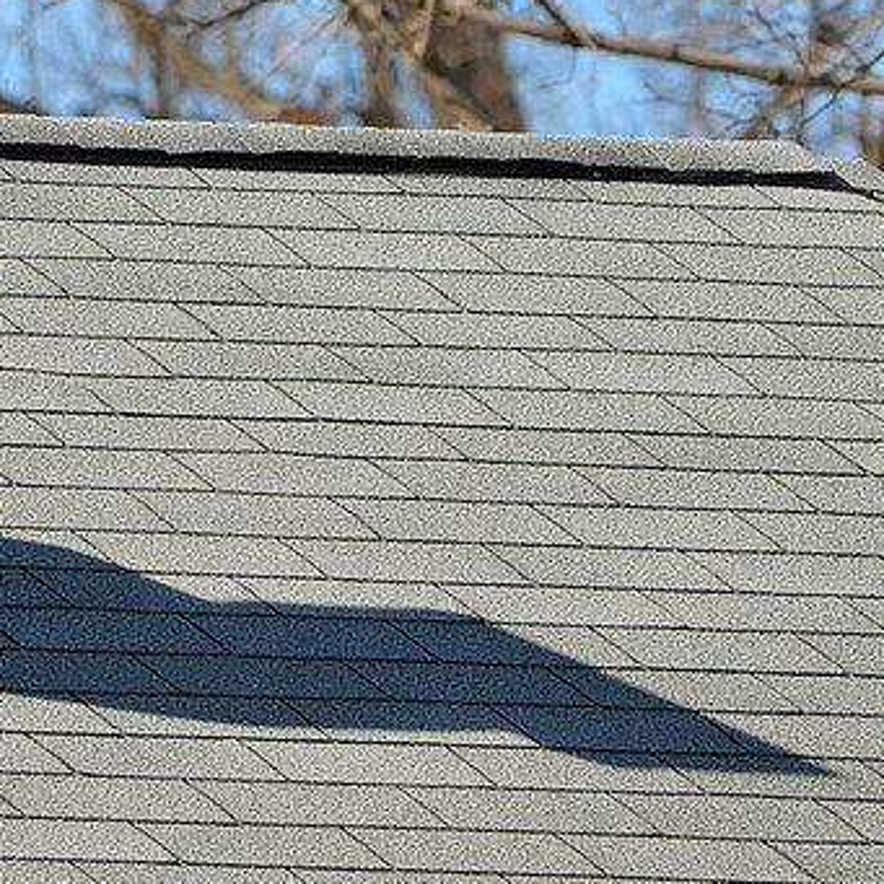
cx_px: 96
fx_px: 20167
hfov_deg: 2.5
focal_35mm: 698
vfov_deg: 2.5
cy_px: -1
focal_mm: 170
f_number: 5
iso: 100
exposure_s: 1/640
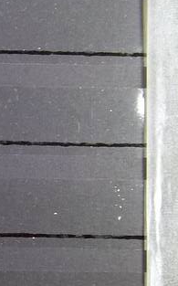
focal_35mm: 125
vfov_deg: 16.7
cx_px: -121
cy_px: 199
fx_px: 972
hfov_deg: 10.0
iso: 200
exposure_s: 1/60
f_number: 3.1
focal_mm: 6.5
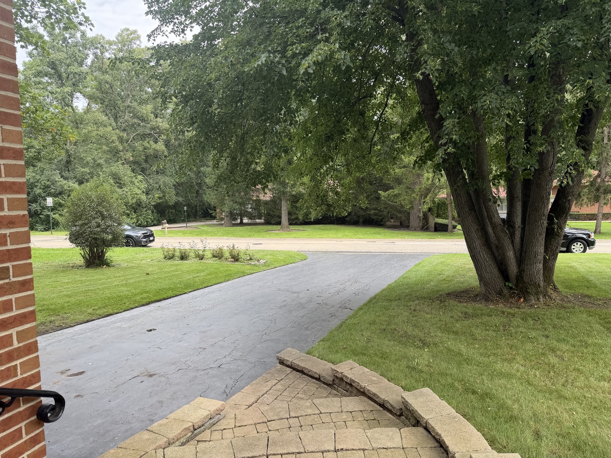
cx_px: 306
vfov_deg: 56.8
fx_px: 424
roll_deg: +2.0
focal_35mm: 24
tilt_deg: -4.0
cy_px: 229
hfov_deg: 71.6
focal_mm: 6.76
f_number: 1.78
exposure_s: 1/543
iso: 80
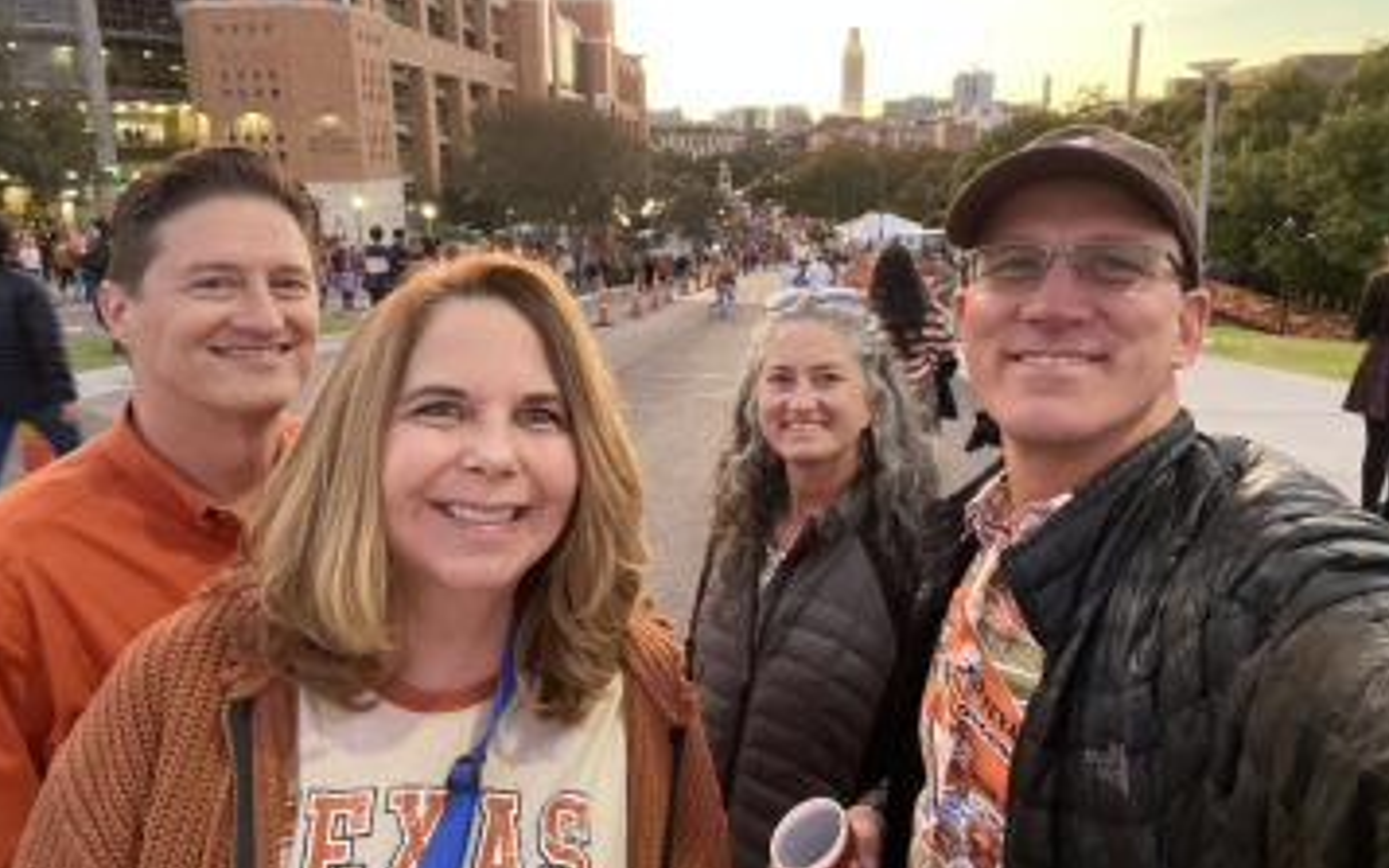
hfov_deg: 72.6
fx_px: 946
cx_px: 700
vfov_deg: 49.1
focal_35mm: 25
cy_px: 374
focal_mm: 2.71
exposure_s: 1/38
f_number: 2.2
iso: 400
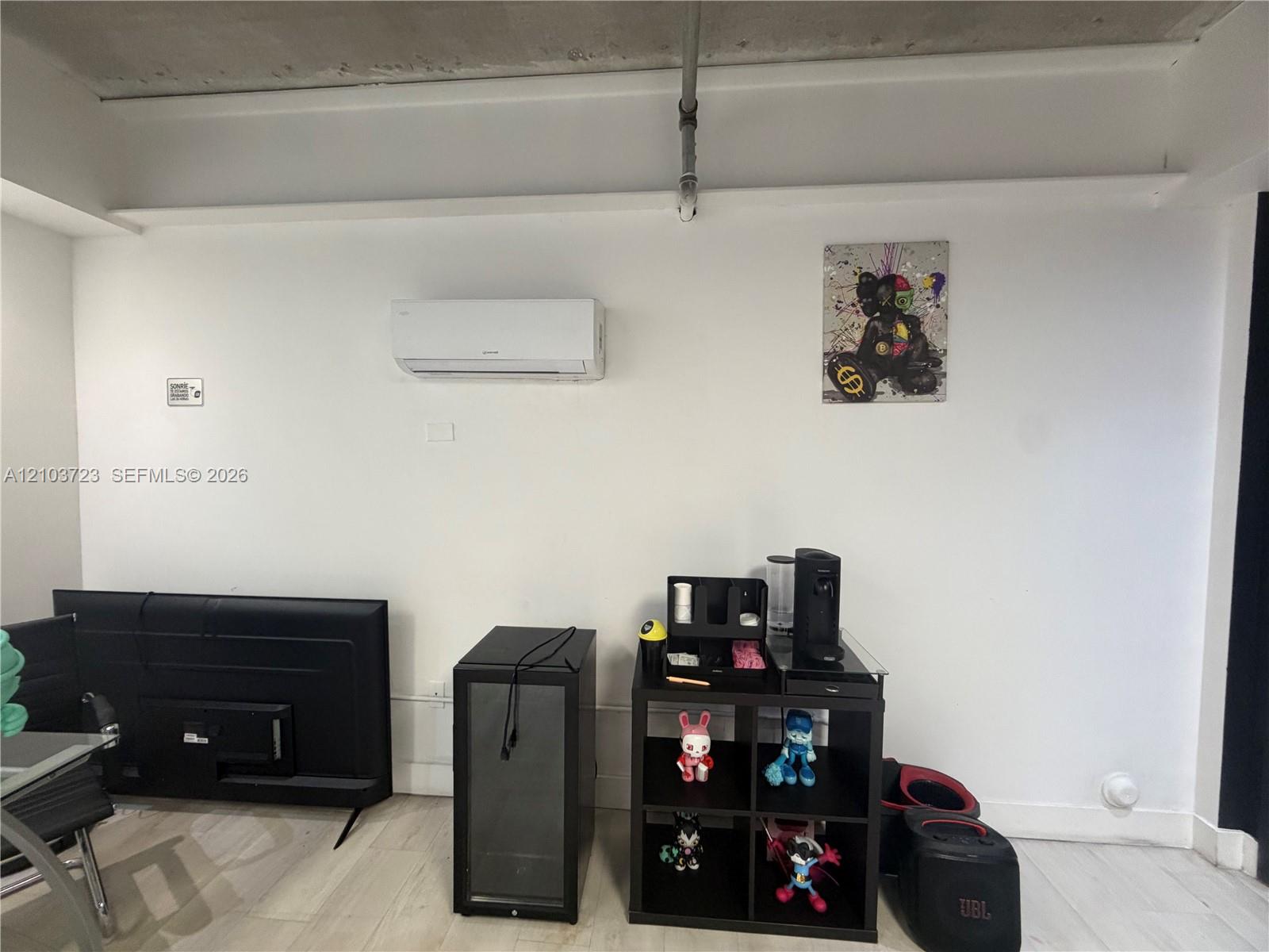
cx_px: 634
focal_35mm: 14
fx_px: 513
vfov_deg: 85.7
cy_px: 476
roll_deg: -0.4
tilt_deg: -3.9
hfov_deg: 102.1
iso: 250
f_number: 2.2
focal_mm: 2.22
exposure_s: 1/60
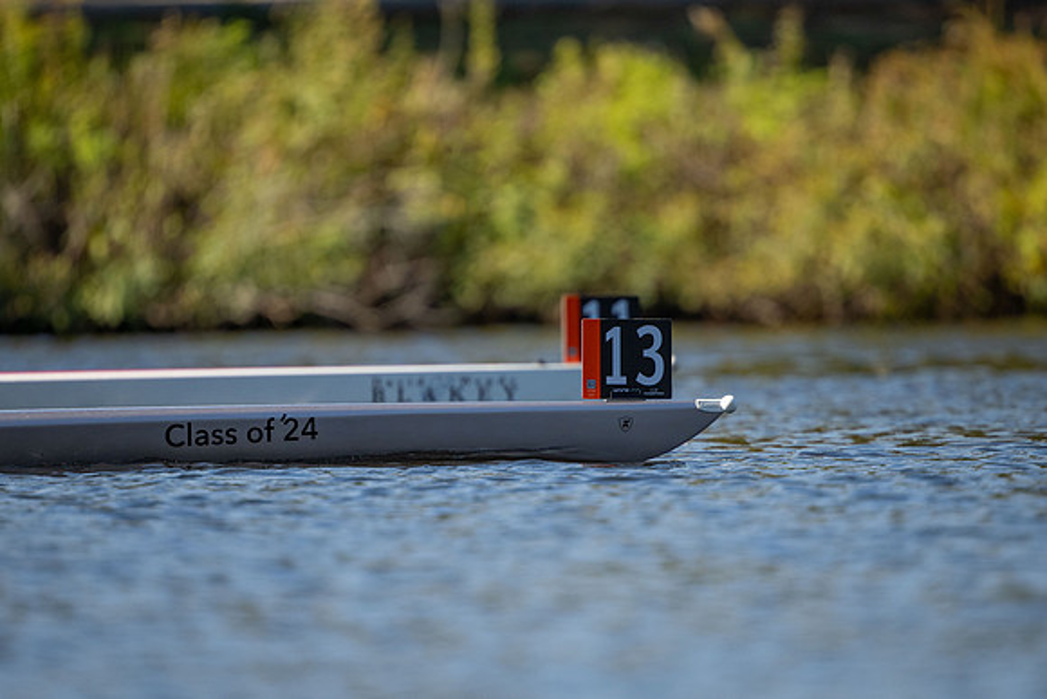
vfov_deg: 1.5
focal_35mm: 900
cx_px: 524
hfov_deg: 2.3
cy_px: 350
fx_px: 26180
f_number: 4
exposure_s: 1/2500
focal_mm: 600
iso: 320
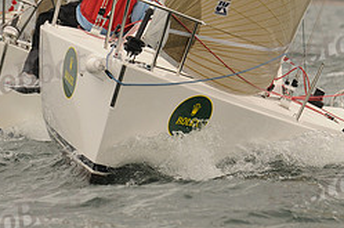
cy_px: -13
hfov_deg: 3.0
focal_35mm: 699
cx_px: 193
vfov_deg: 2.0
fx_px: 6666
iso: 200
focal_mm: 200
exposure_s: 1/640
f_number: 6.3
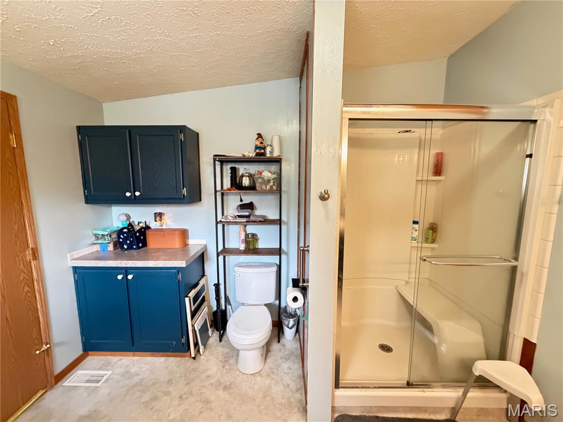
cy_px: 211
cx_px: 282
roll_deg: -0.1
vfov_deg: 85.7
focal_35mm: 14
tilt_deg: -7.3
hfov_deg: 102.1
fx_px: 228
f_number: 2.2
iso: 1000
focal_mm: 2.22
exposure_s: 1/40
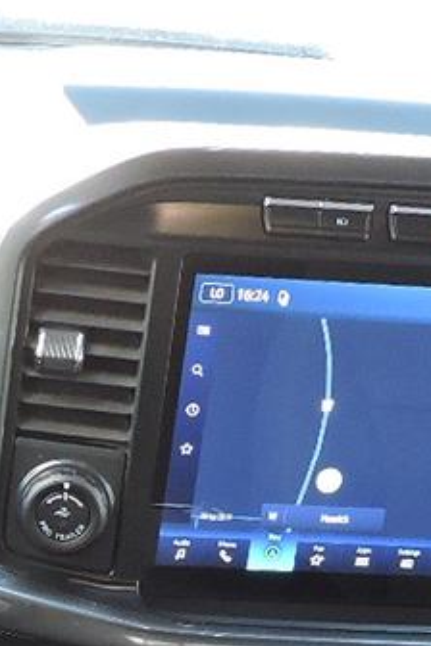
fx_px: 1706
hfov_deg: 13.8
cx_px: -137
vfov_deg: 20.4
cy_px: 719
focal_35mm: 95
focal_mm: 4.3
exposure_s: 1/30
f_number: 3
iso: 320
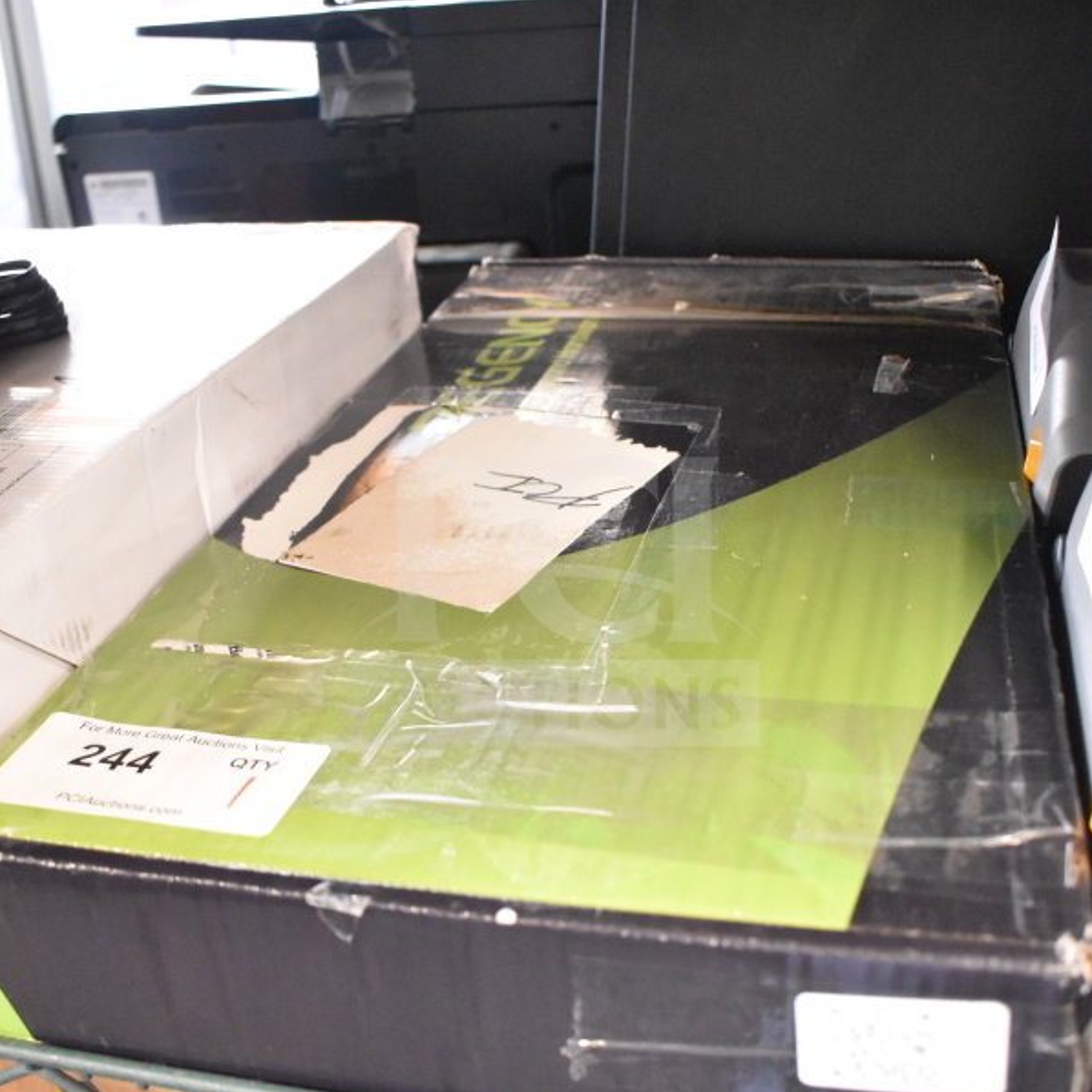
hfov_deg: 42.8
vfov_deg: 42.8
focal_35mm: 39
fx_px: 1392
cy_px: 602
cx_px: 553
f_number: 3.8
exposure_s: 1/50
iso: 6400
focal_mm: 20
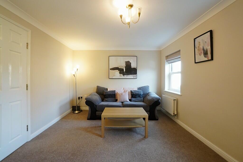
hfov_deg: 100.4
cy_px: 81
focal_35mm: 15
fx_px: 101
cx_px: 122
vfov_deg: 77.3
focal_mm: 10
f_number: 13
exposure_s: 1/5
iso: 640
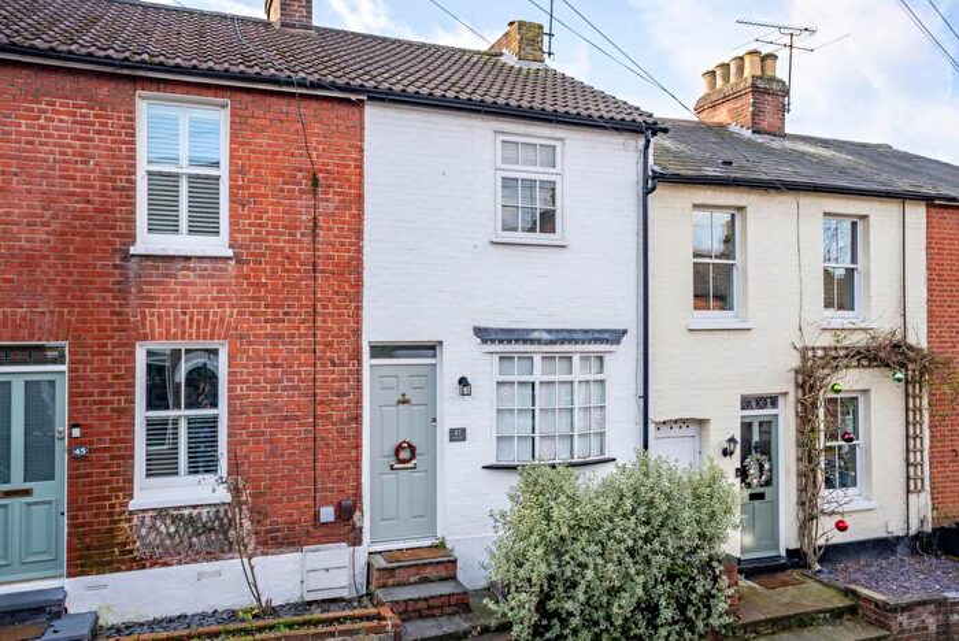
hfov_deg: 69.3
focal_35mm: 26
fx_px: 693
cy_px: 320
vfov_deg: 49.6
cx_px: 480
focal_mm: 26
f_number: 5.6
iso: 80
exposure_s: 1/125
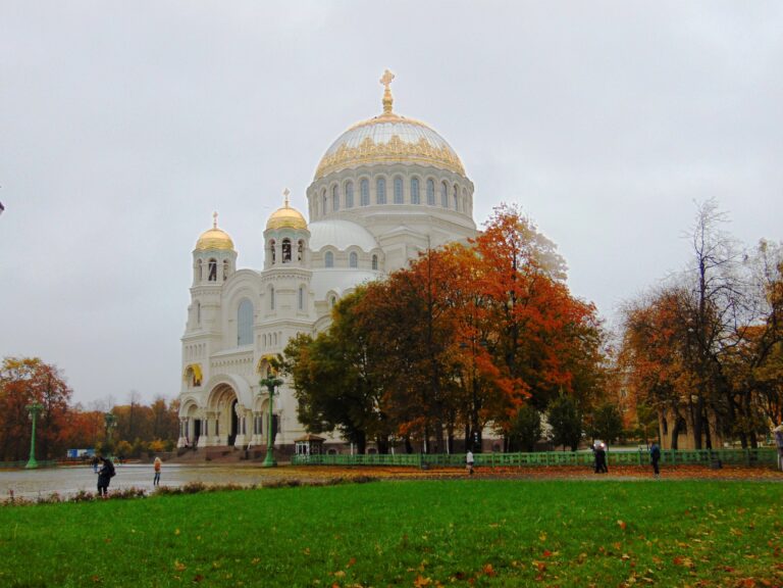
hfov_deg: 52.6
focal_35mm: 35
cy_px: 294
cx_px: 392
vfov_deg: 40.7
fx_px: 792
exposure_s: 1/100
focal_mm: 6.3
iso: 80
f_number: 3.2
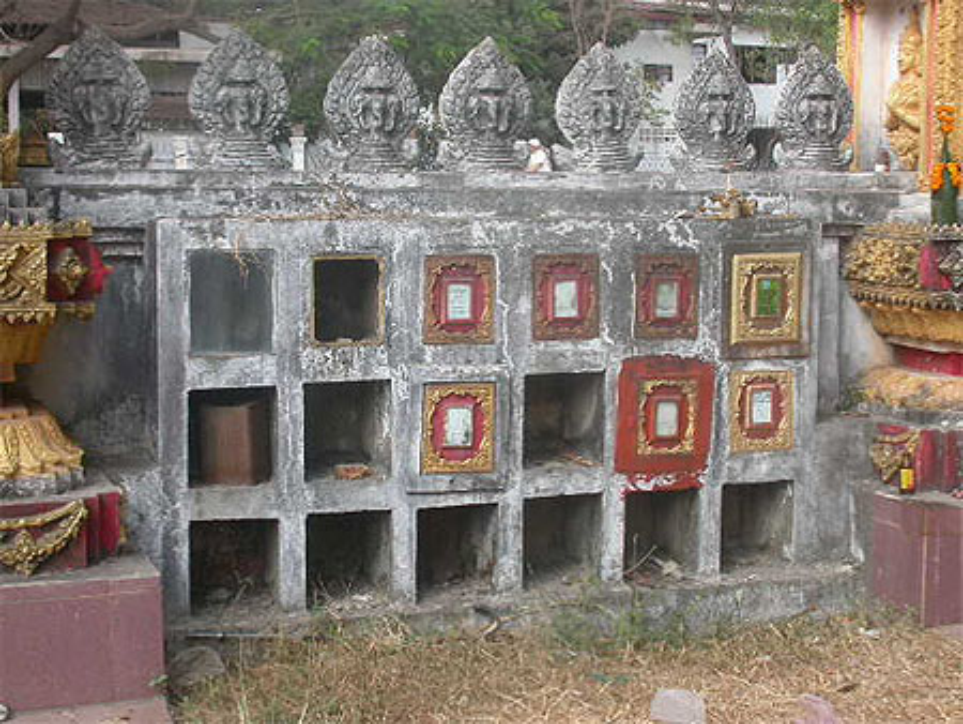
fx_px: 1058
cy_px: 362
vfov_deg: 37.8
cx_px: 482
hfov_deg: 49.0
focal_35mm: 38
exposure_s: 1/186
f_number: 4.9
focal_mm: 12.4
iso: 100
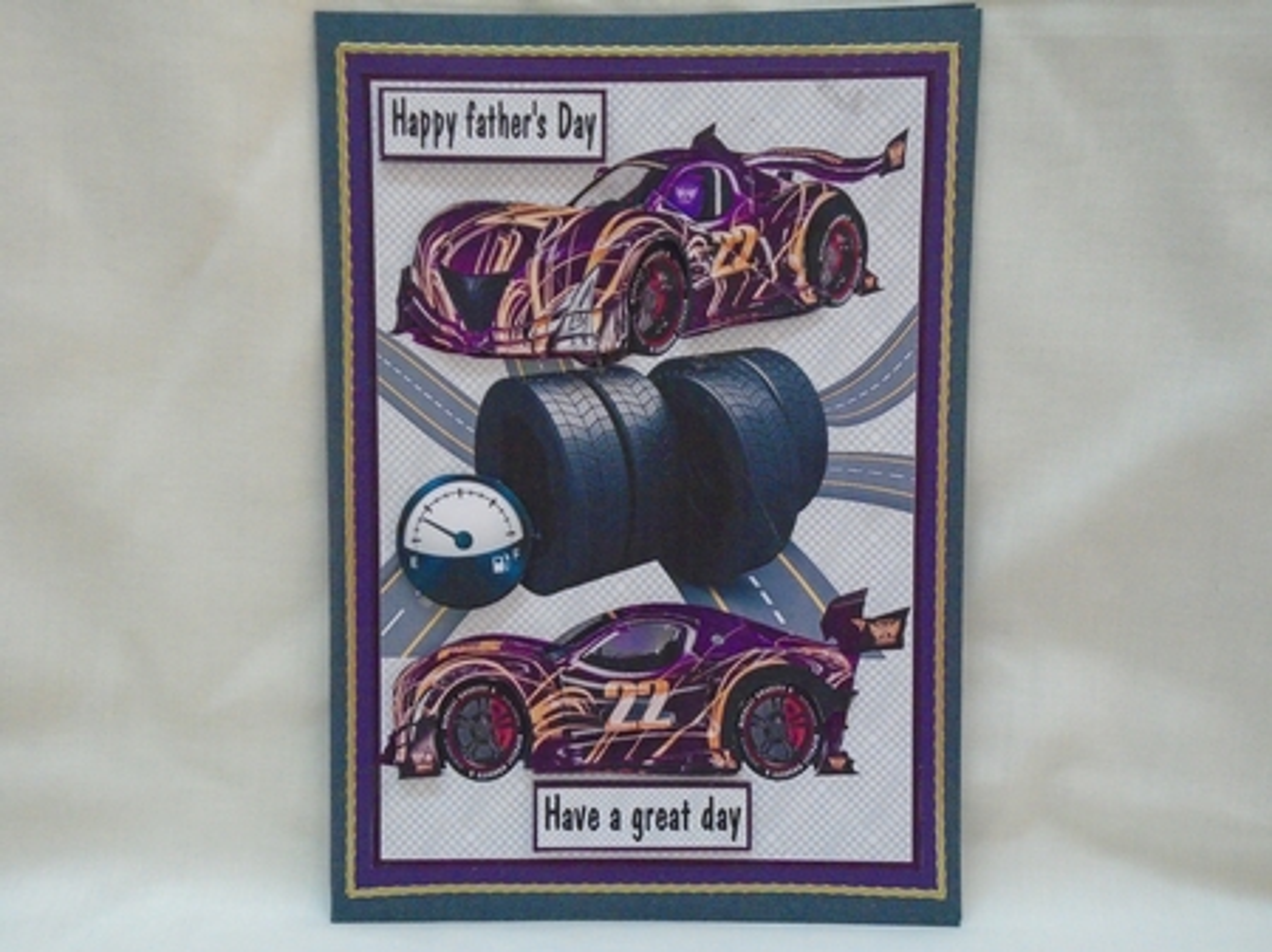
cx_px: 636
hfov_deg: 44.8
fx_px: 1543
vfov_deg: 34.3
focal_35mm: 42
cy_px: 476
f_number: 4.1
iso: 800
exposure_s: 1/30
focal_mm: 7.4
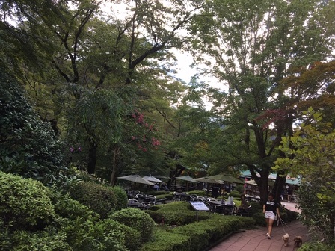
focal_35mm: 29
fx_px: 281
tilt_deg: +8.8
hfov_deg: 61.7
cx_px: 168
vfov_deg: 48.2
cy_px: 126
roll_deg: -7.3
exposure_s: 1/298
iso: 25
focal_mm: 4.15
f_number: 2.2
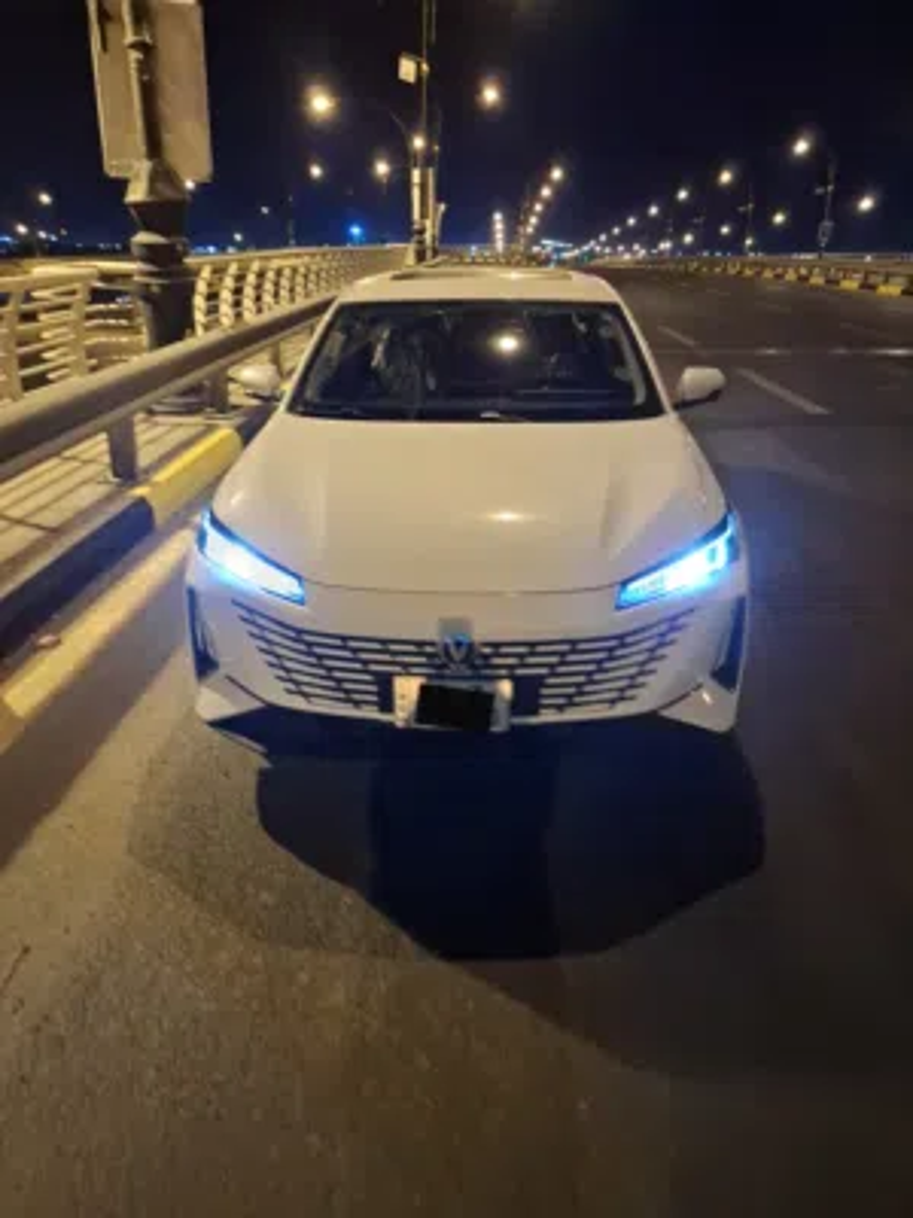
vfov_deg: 73.9
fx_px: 809
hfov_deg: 58.9
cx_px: 456
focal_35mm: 23
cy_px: 609
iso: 400
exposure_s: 1/25
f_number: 1.8
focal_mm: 5.54
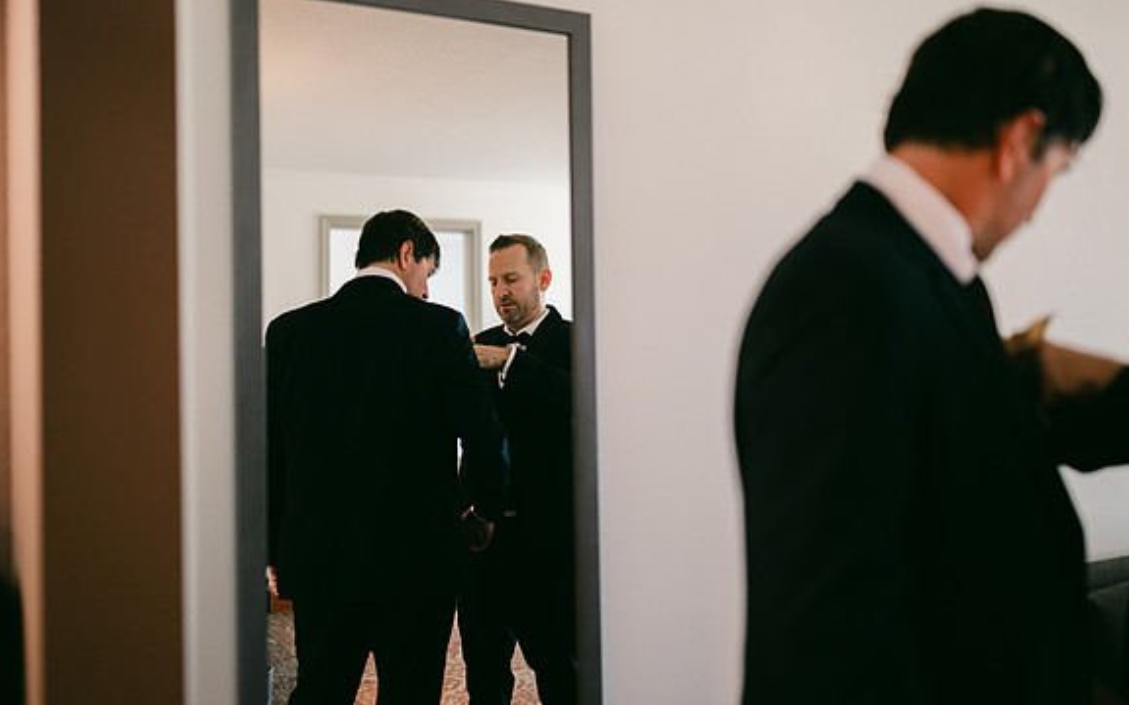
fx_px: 1107
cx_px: 567
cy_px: 331
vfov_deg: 35.3
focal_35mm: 36
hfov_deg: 54.0
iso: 400
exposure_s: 1/125
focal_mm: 35
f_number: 1.2
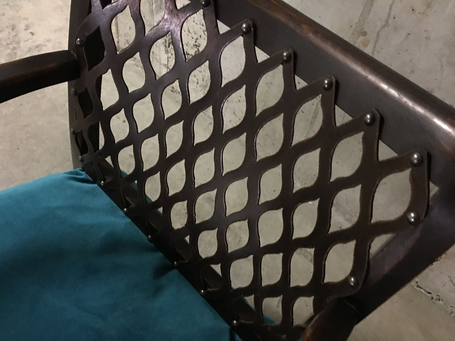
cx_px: 228
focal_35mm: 29
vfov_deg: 48.2
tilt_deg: -52.2
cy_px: 170
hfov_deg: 61.7
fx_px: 381
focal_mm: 4.15
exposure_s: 1/4
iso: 160
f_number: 2.2
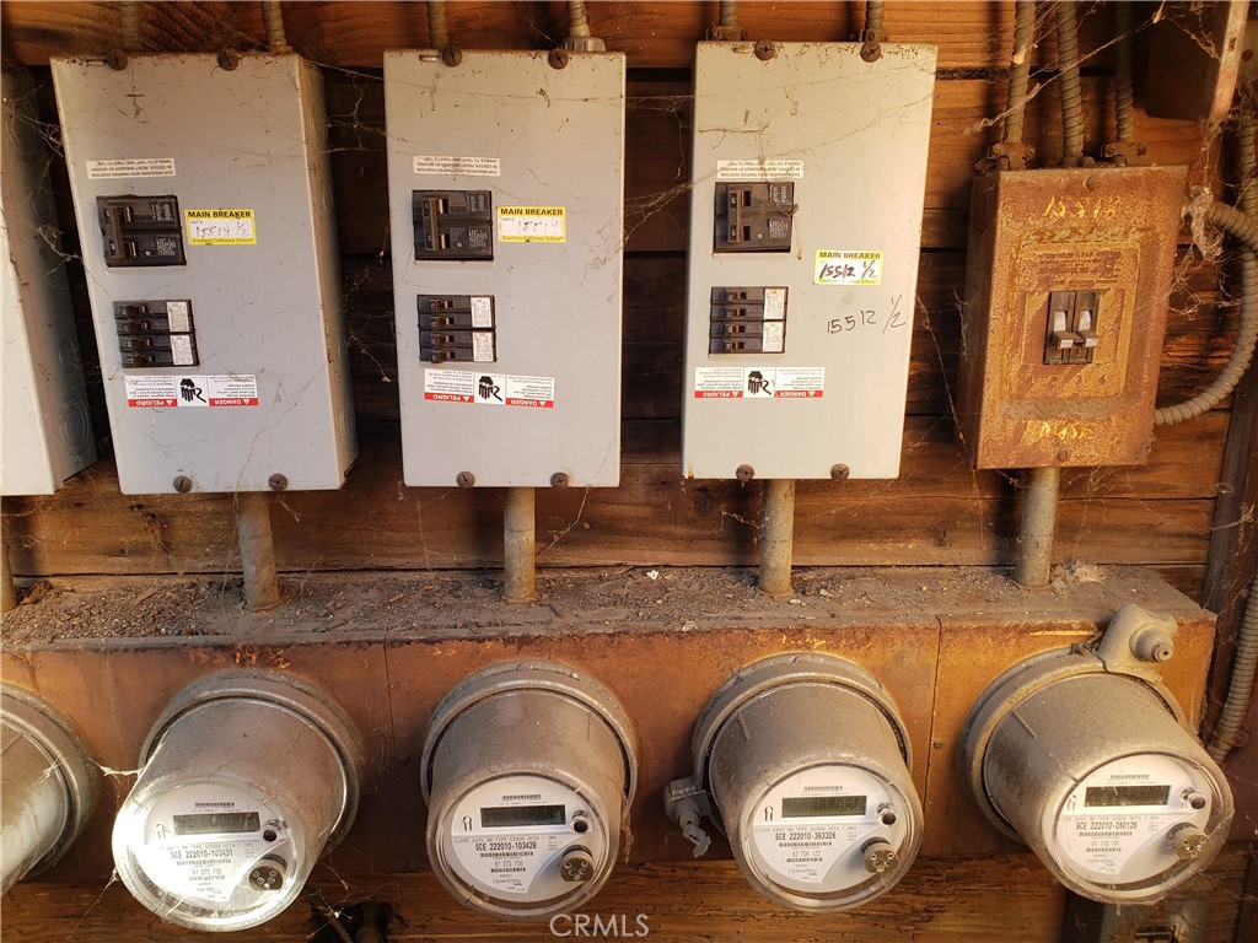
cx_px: 629
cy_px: 472
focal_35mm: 26
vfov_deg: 53.1
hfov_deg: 67.3
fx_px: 945
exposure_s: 1/120
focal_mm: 4.3
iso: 80
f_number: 2.4
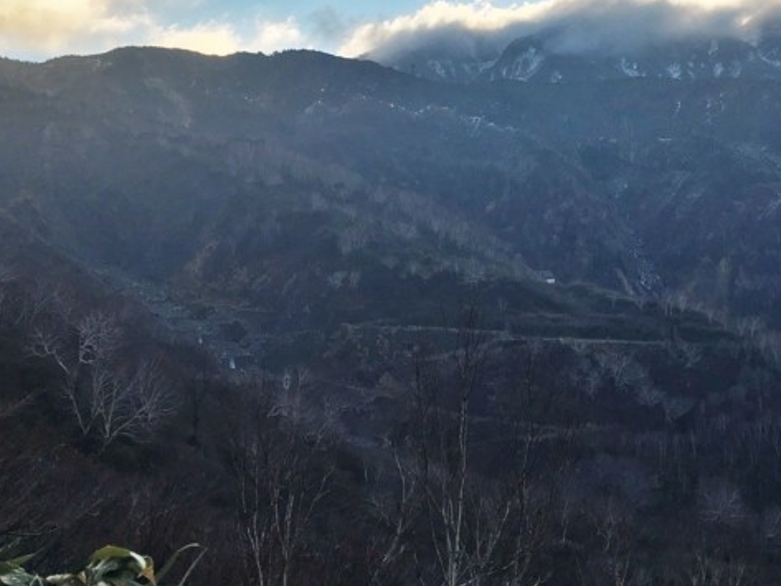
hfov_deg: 38.1
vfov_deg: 29.5
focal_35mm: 49
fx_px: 1106
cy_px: 200
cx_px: 561
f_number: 2.2
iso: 25
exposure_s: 1/905
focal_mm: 4.15
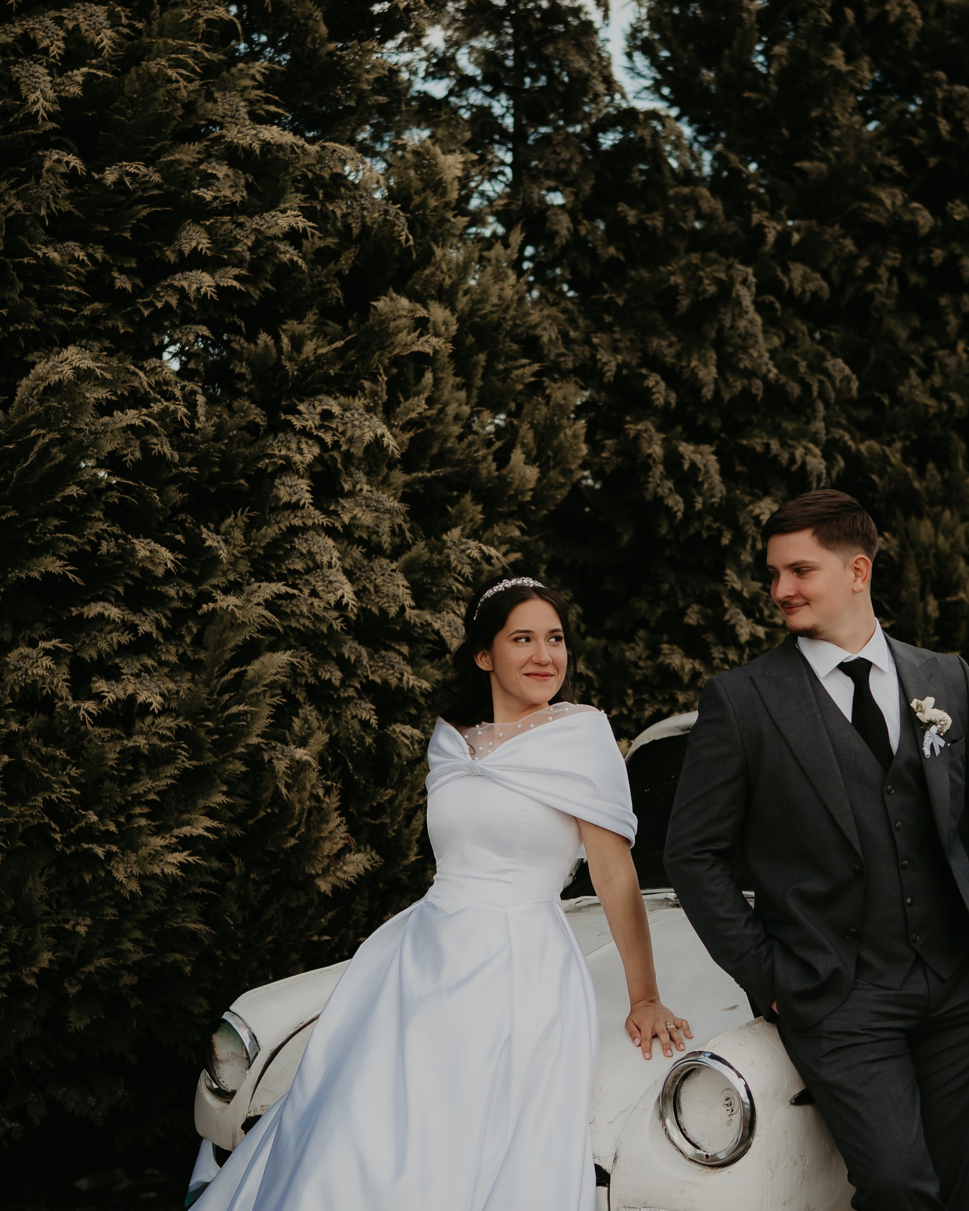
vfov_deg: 31.0
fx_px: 2187
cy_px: 570
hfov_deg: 24.9
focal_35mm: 61
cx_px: 580
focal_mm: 35
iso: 100
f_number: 1.6
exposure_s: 1/1600
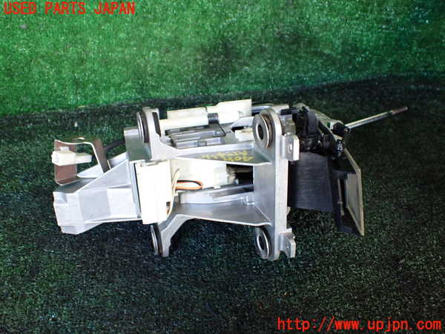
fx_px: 386
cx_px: 222
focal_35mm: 30
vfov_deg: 46.8
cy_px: 167
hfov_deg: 60.0
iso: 640
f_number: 2.3
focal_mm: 5.4
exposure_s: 1/125
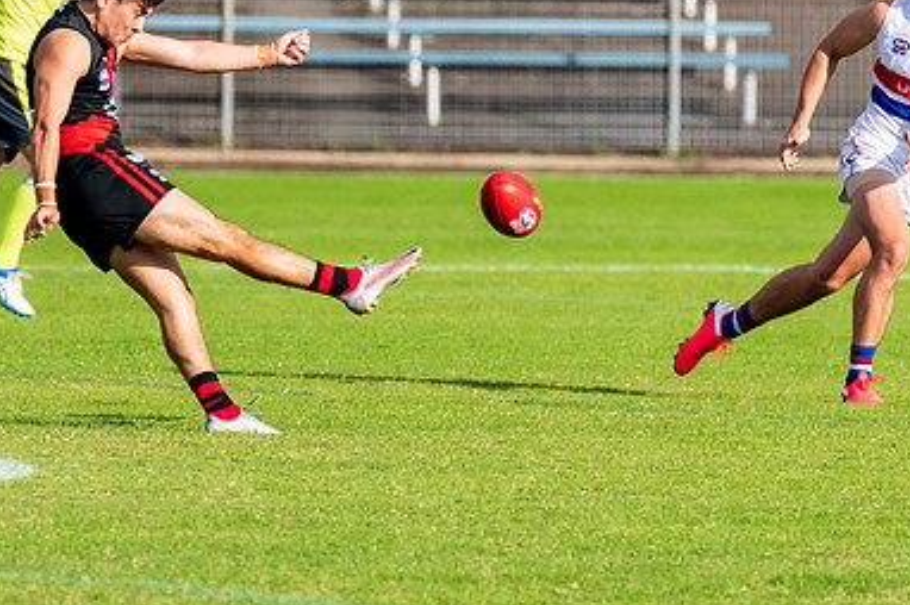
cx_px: 206
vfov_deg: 1.2
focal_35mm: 1152
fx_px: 29094
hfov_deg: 1.8
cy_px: 259
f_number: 6.3
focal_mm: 500
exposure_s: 1/3200
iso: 1000
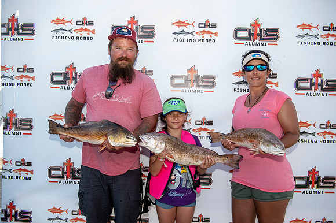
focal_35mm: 34
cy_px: 112
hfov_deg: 55.8
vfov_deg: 38.8
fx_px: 317
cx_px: 168
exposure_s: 1/160
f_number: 4
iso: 50
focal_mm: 34
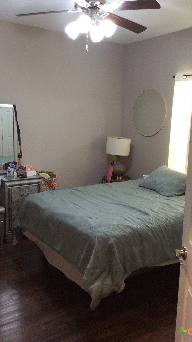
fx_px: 317
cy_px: 172
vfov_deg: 56.6
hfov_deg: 33.7
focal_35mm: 35
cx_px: 97
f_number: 2.4
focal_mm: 3.3
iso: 125
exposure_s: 1/24
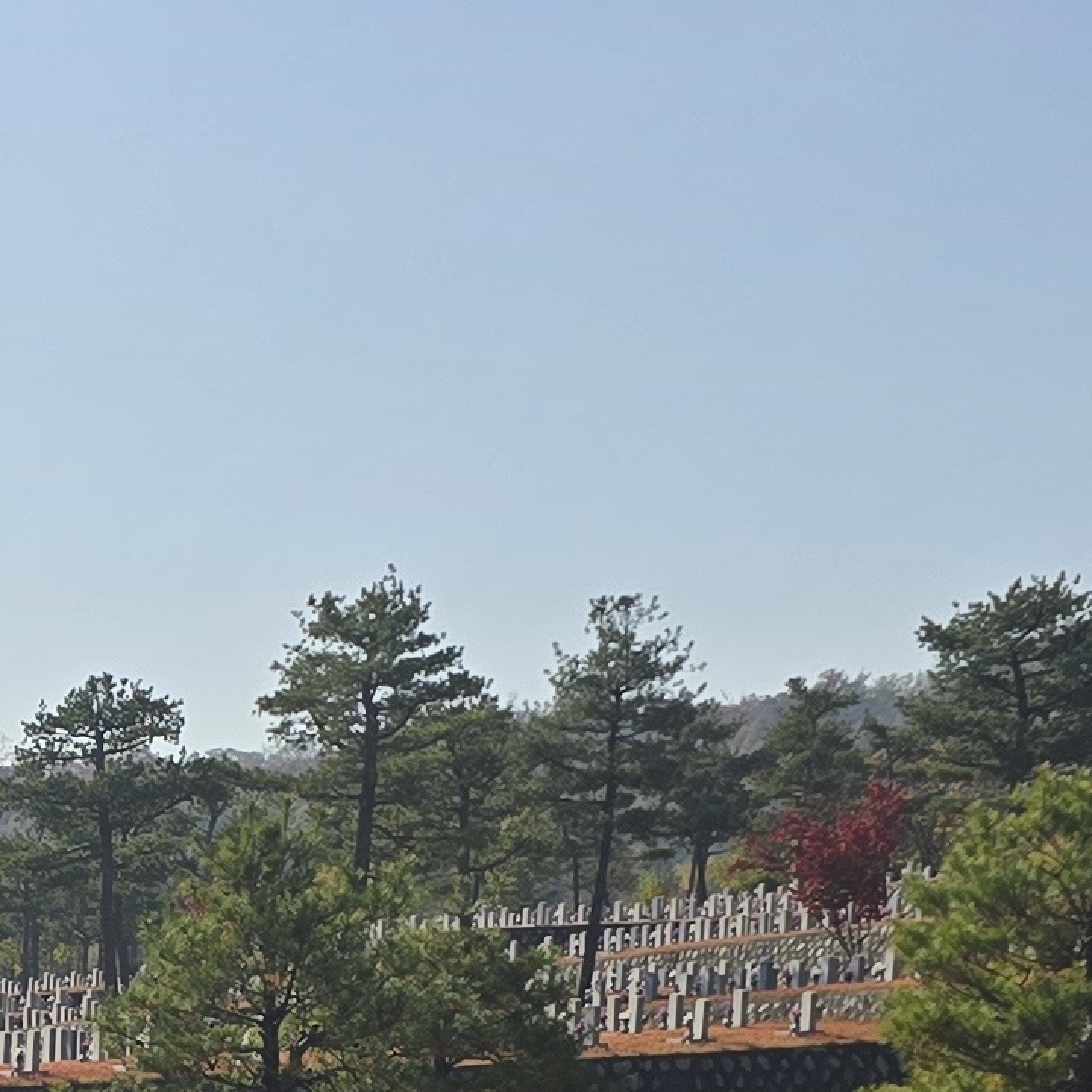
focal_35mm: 113
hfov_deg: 14.0
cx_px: -764
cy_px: 2031
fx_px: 4033
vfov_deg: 13.6
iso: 12
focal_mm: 6.3
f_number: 1.7
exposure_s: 1/1384
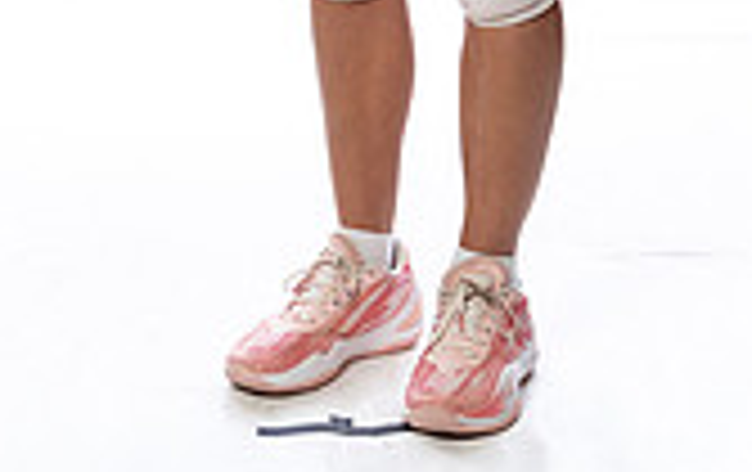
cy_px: -508
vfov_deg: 9.0
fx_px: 2812
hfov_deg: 15.2
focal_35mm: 137
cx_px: 342
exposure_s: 1/250
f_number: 5.6
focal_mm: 50
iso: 640
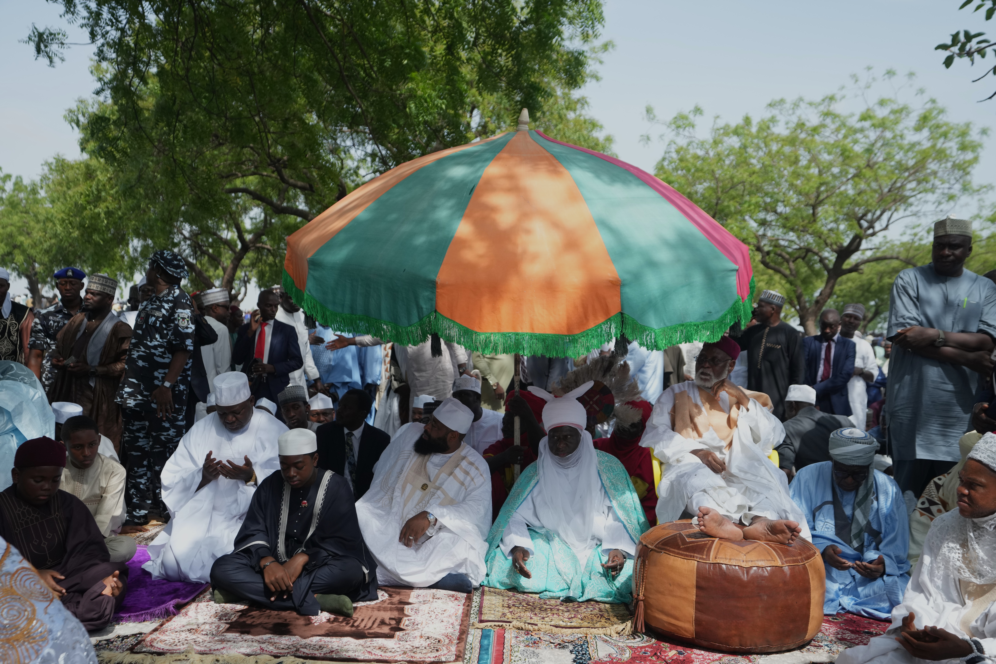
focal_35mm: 35
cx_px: 498
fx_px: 968
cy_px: 332
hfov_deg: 54.4
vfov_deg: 37.9
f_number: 3.5
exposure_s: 1/3200
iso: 640
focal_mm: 35
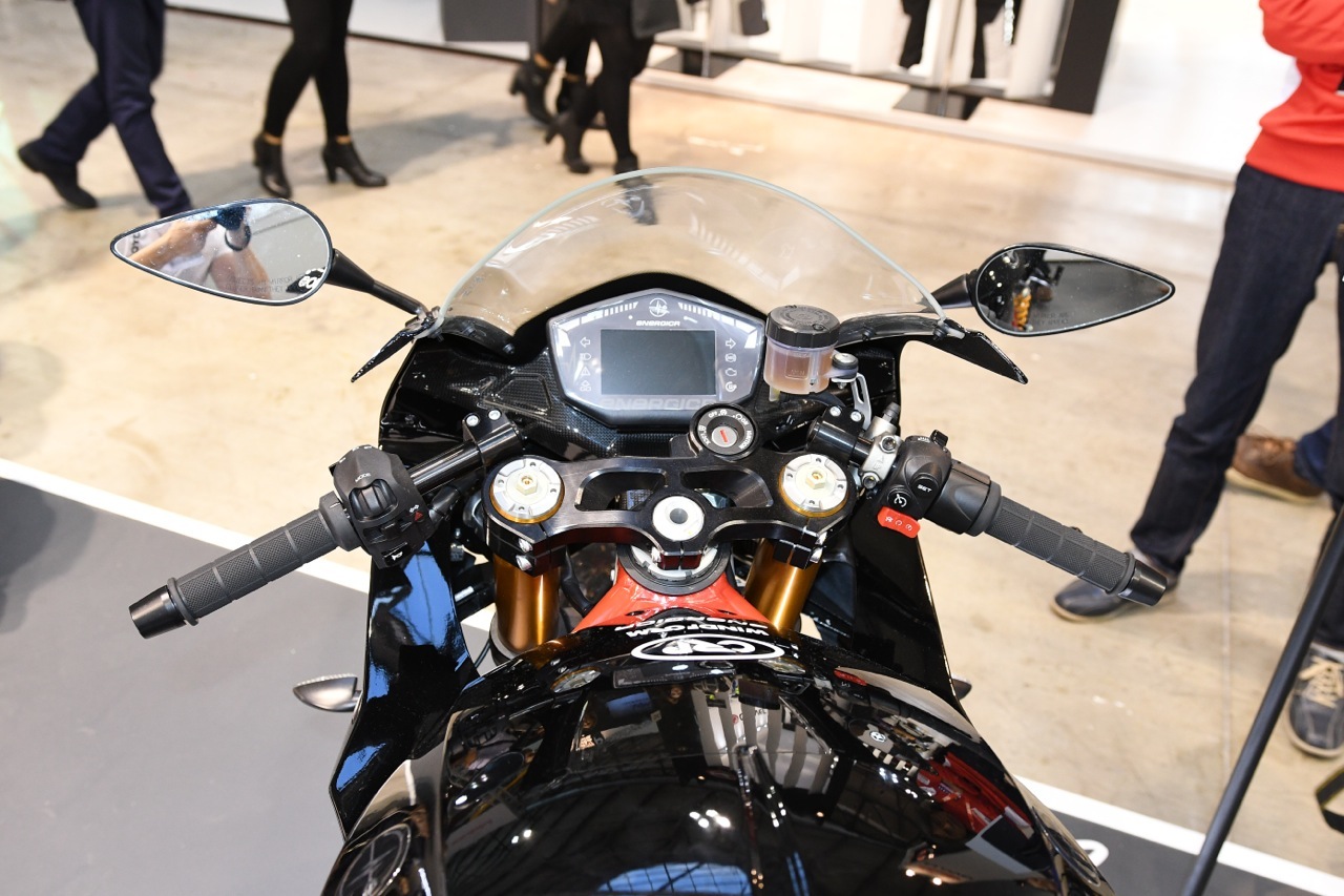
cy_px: 448
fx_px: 1232
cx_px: 672
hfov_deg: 57.2
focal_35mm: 33
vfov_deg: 40.0
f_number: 3.2
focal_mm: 22
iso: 1400
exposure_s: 1/100
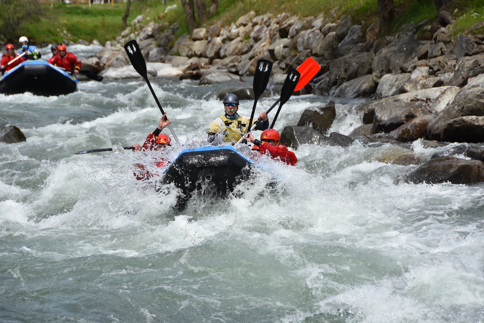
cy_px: 162
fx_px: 2621
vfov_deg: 7.0
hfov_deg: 10.5
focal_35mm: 195
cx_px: 242
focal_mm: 130
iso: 400
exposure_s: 1/1600
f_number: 6.3
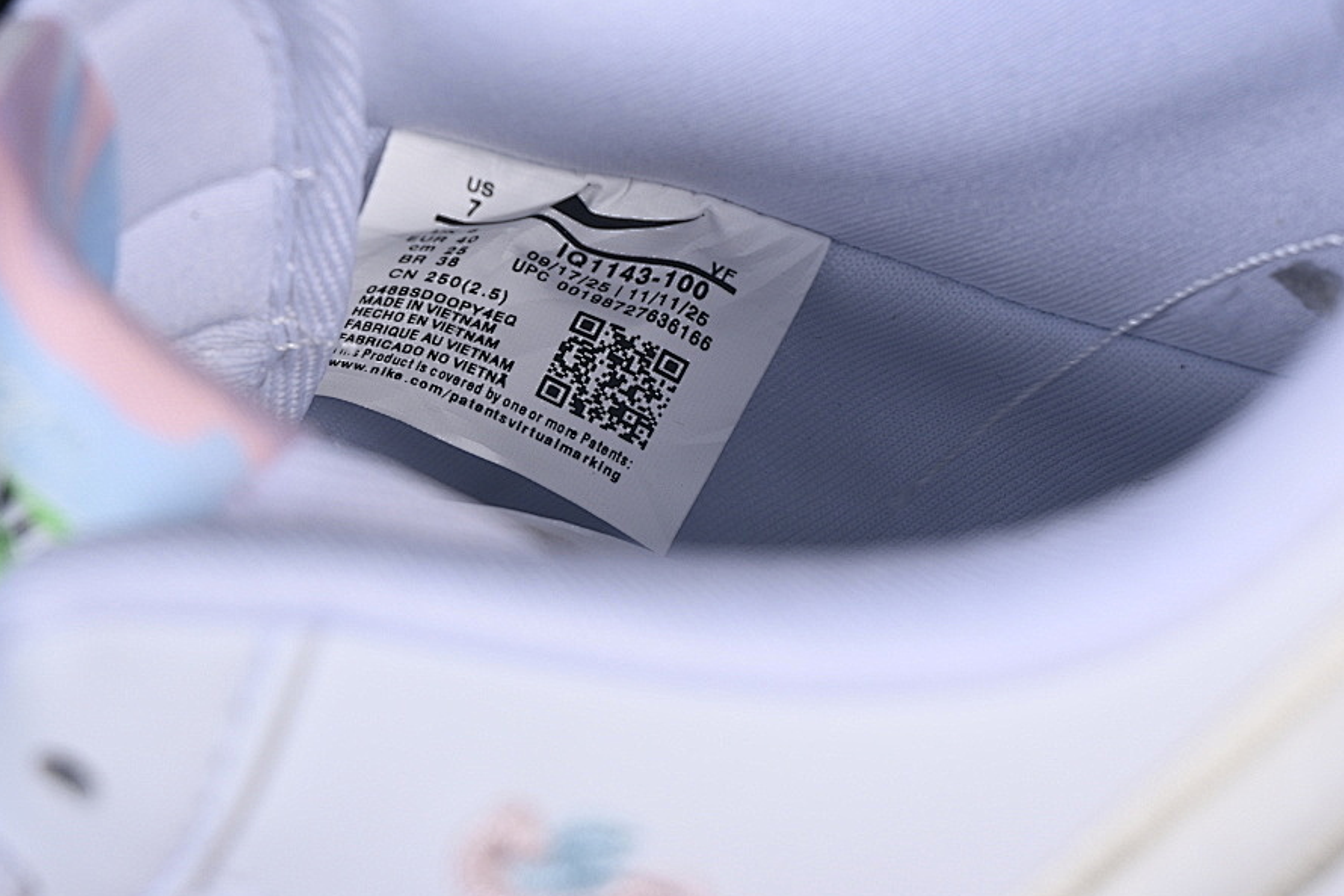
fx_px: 3396
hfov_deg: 22.4
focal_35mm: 91
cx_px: 592
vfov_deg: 15.0
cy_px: 361
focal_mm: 50
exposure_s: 1/100
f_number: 7.1
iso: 160
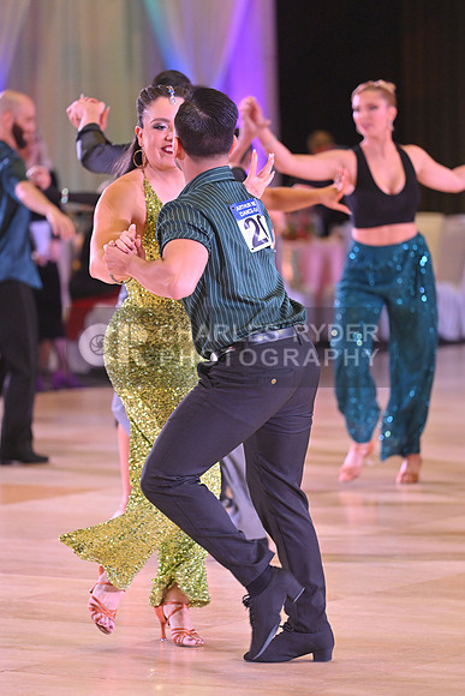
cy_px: 348
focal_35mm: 185
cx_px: 232
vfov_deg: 11.1
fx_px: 3582
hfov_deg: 7.4
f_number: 4.5
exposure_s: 1/400
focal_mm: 185
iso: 3200
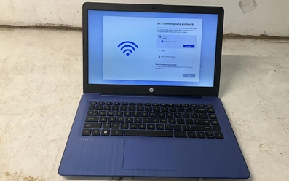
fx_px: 244
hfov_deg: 61.2
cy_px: 90
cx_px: 145
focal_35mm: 31
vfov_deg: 40.6
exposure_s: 1/60
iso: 50
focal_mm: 3
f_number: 1.8
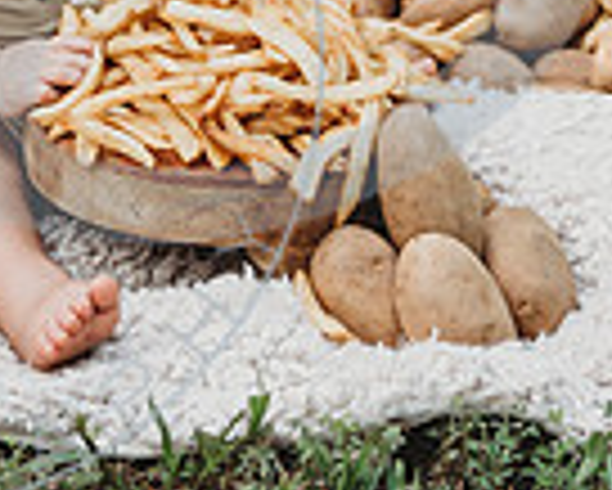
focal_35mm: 112
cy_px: -317
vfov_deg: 12.8
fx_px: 2030
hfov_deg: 17.0
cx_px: 86
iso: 100
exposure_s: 1/320
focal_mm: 28
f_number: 2.8
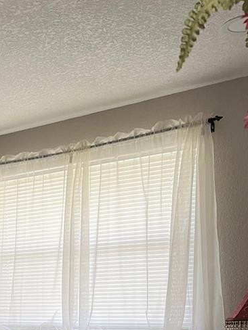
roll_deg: -0.1
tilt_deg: -7.2
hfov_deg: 21.4
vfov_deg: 27.1
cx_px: -43
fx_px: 611
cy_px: 386
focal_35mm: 64
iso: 200
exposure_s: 1/60
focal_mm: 5.7
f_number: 1.5
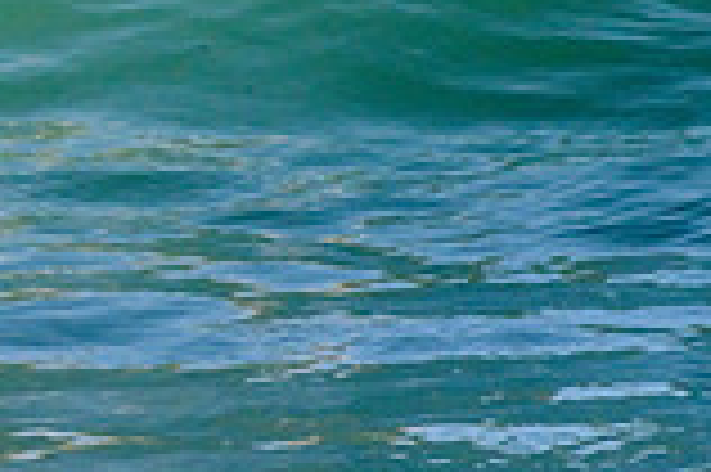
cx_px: -567
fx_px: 54315
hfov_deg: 0.7
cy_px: -267
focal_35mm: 2753
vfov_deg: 0.5
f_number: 5.6
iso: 720
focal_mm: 500
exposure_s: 1/1250
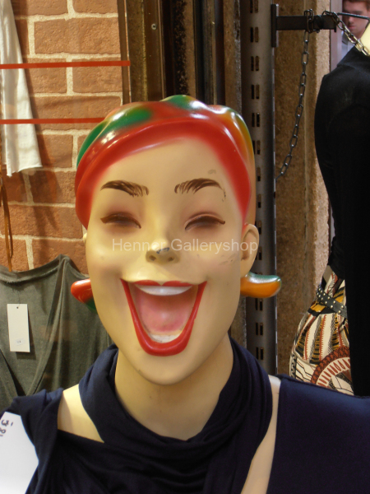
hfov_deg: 21.3
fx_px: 983
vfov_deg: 28.2
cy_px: 247
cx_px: 185
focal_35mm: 69
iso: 125
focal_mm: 12.29
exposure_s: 1/8
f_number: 4.8
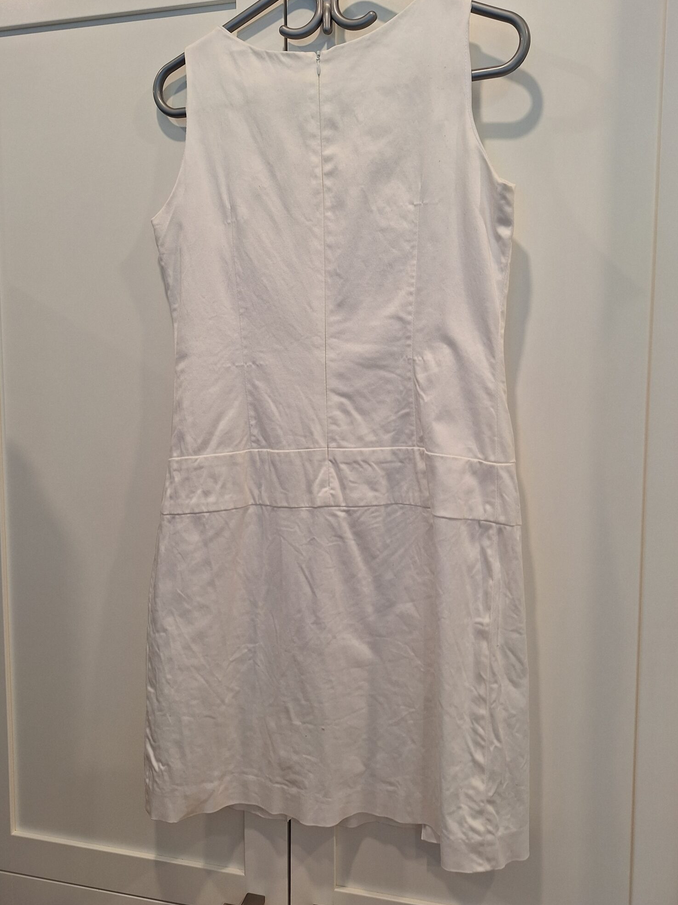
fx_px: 627
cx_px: 346
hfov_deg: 56.8
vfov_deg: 71.6
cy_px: 438
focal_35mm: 24
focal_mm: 5.54
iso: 64
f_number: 1.8
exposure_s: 1/60
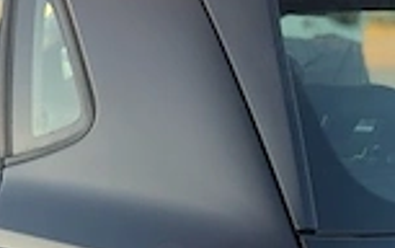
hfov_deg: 19.2
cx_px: 127
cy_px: 375
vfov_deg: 11.6
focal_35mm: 108
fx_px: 1164
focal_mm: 5.7
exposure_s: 1/162
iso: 40
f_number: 1.5
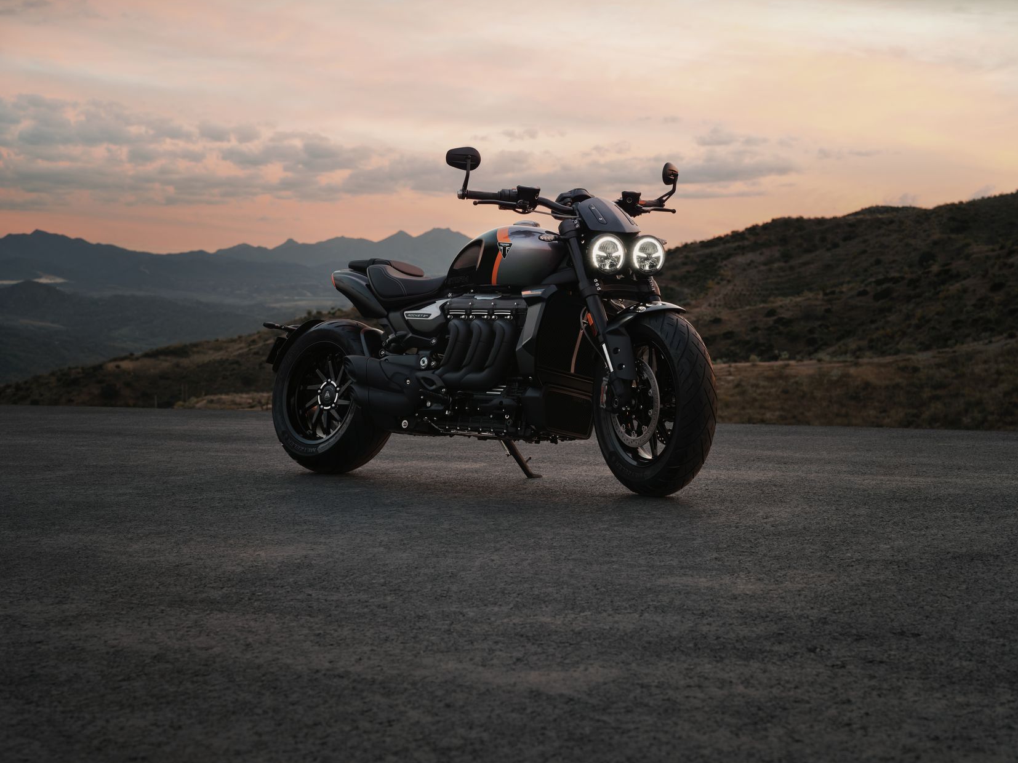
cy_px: 380
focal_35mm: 64
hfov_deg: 30.3
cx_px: 507
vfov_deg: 22.9
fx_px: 1882
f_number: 8
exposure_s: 1/6
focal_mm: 80
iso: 100
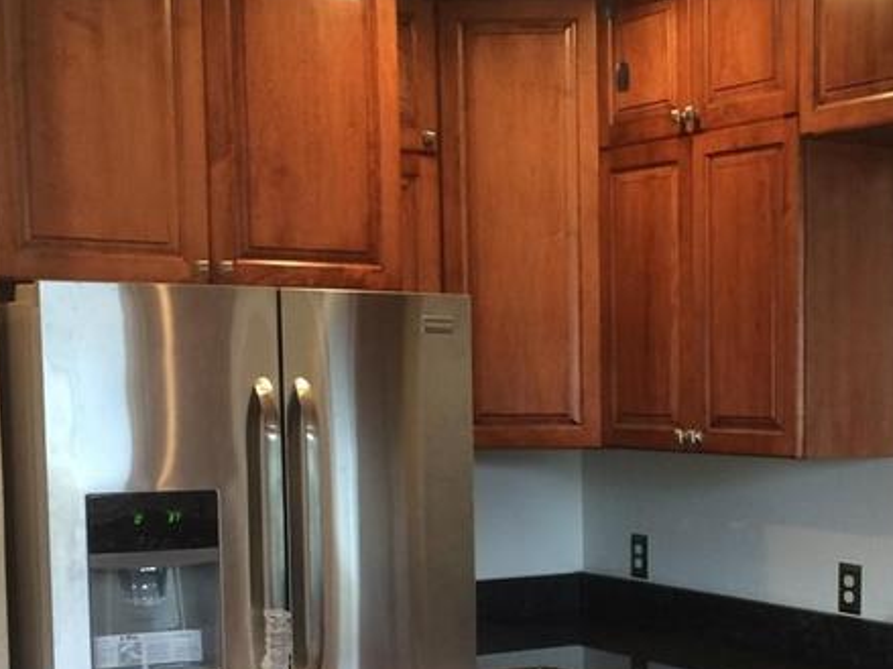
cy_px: 535
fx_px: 1805
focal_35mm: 70
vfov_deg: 20.8
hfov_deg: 26.9
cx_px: 785
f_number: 2.2
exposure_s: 1/30
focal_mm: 4.12
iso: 100
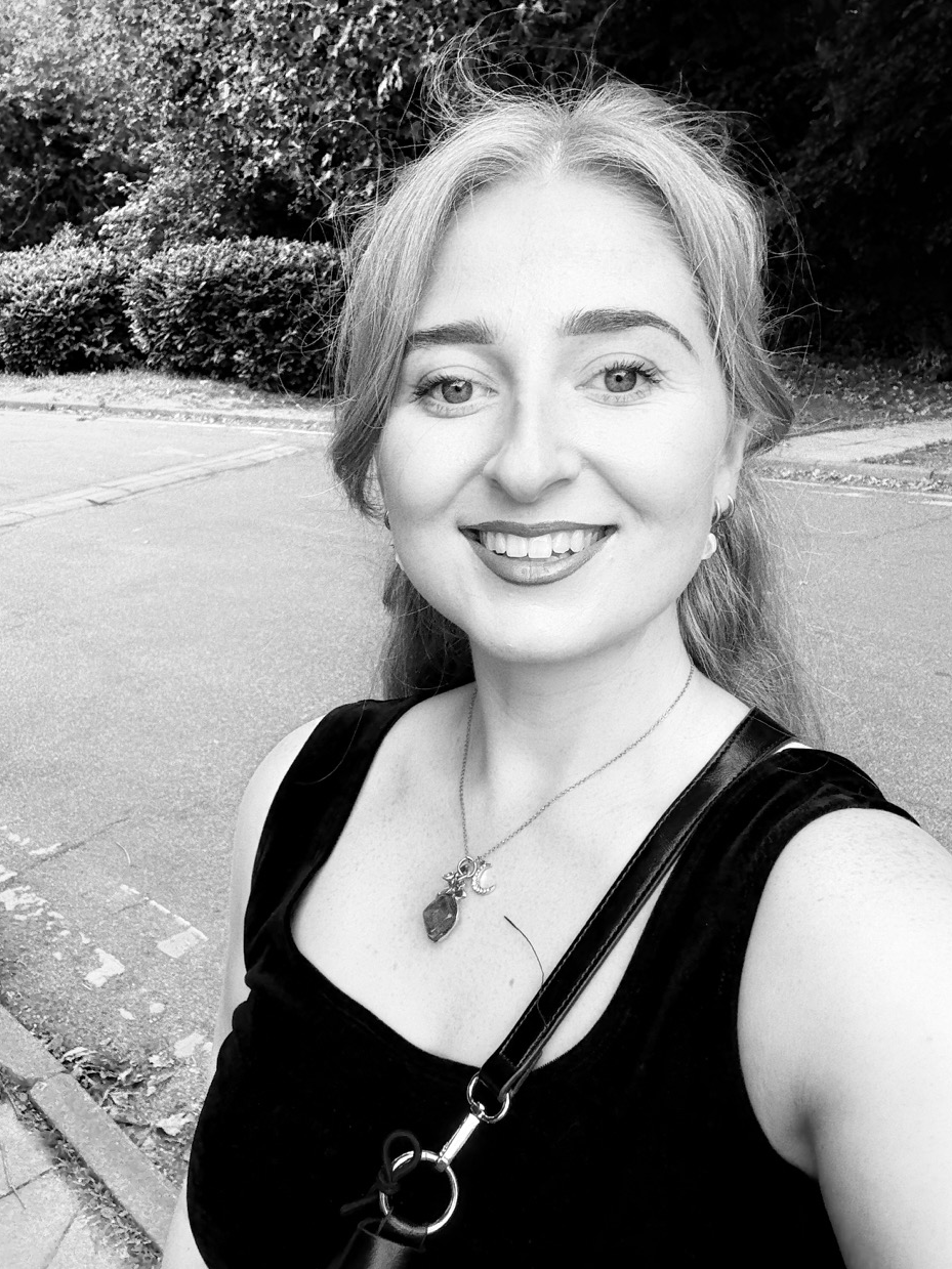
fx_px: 1137
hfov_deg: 45.4
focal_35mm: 31
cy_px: 640
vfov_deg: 58.4
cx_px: 480
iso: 40
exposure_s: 1/121
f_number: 1.9
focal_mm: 2.69
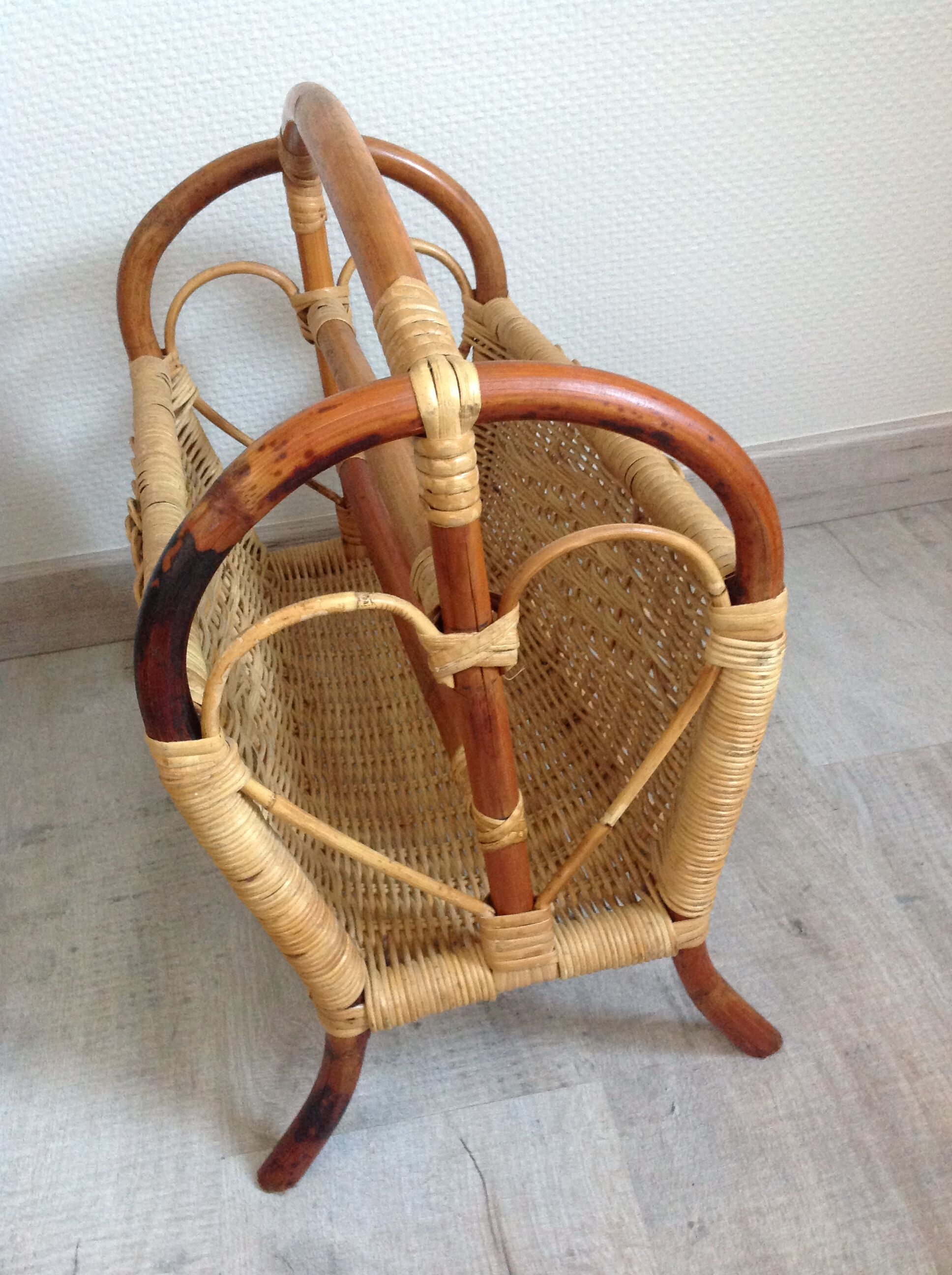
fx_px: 1287
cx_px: 476
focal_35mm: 35
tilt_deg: -32.5
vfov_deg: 52.7
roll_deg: +8.4
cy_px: 638
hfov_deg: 40.6
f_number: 2.4
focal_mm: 4.28
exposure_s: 1/15
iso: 320
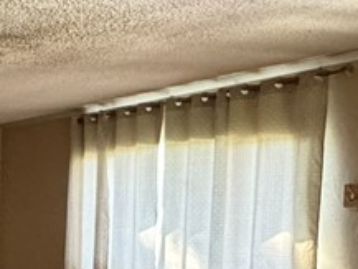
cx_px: -79
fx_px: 683
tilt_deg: -6.0
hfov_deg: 26.0
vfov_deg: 21.5
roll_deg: +0.0
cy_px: 264
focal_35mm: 66
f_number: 2.2
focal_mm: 2.22
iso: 1000
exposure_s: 1/60
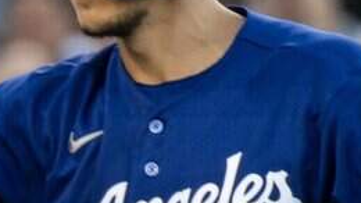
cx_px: -8
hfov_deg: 1.6
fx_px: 12946
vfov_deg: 0.9
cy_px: 103
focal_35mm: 1353
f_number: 4
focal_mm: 280
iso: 500
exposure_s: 1/800
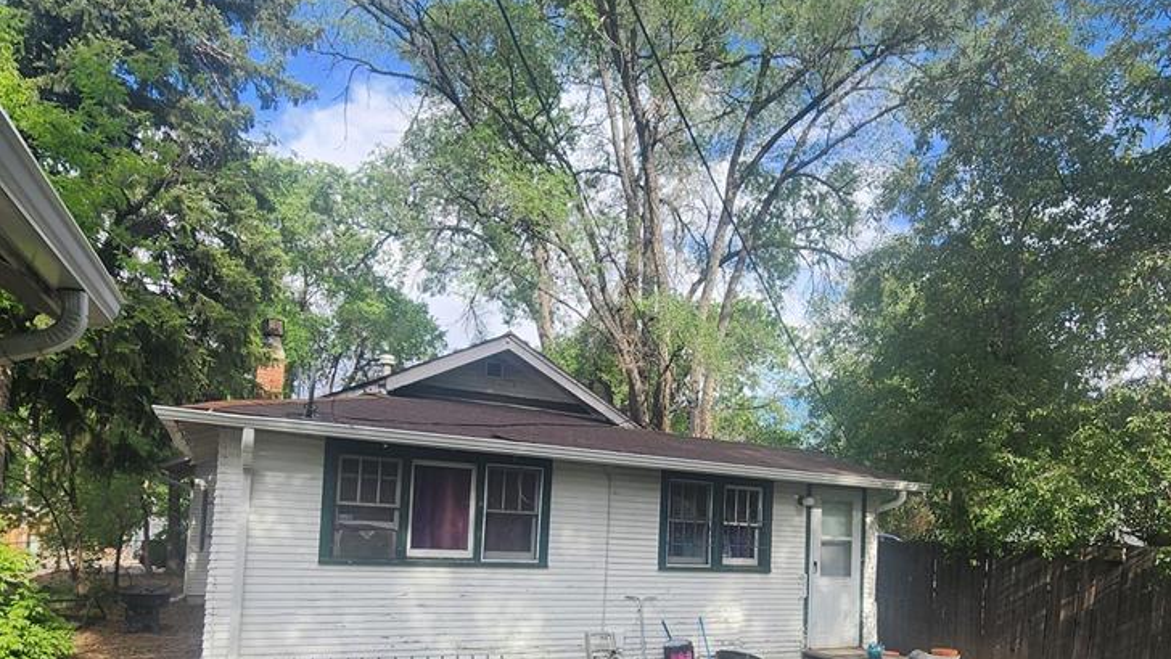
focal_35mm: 21
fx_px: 652
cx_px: 623
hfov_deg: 83.7
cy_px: 501
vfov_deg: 51.2
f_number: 2.2
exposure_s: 1/554
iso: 50
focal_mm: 2.2
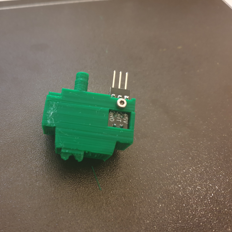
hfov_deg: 51.6
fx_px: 235
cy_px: 115
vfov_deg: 52.5
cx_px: 78
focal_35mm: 31
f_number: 1.5
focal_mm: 4.3
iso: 320
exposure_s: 1/10
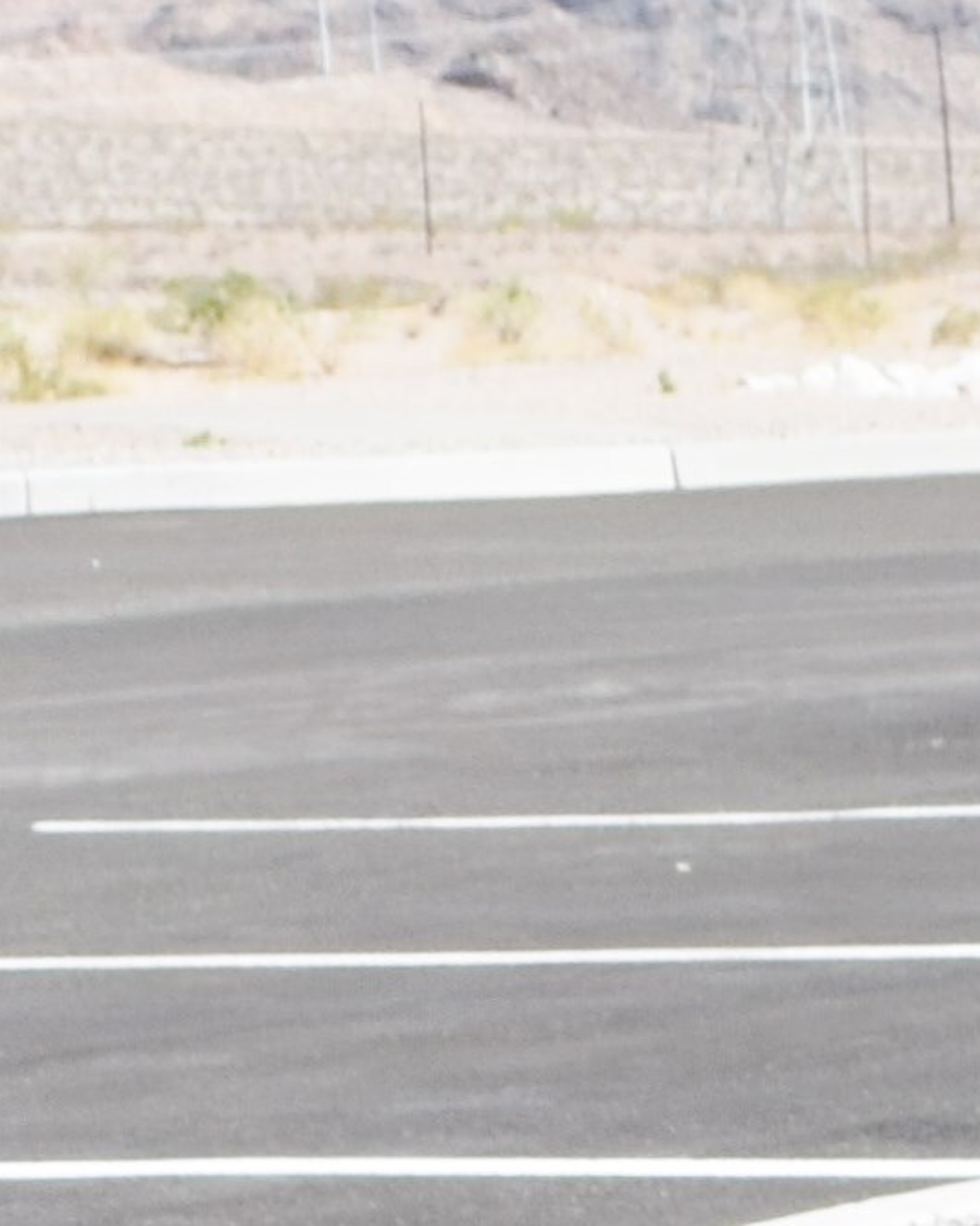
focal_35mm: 253
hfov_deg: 6.0
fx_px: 9177
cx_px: 1485
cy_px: 2872
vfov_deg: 7.2
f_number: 9
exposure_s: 1/320
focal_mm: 20
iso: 200
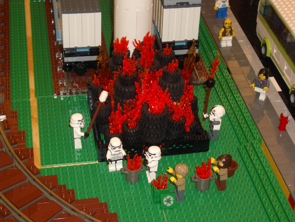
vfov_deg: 19.9
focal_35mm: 74
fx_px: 631
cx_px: 148
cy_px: 111
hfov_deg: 26.3
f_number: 3.9
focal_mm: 12.2
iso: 100
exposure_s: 1/60
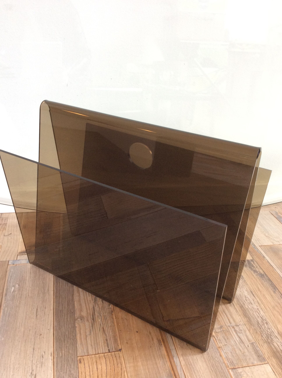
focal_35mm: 32
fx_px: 349
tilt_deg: -25.6
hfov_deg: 44.1
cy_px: 189
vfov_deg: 56.9
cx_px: 141
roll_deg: -3.0
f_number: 2.4
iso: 64
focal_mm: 3.3
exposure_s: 1/25
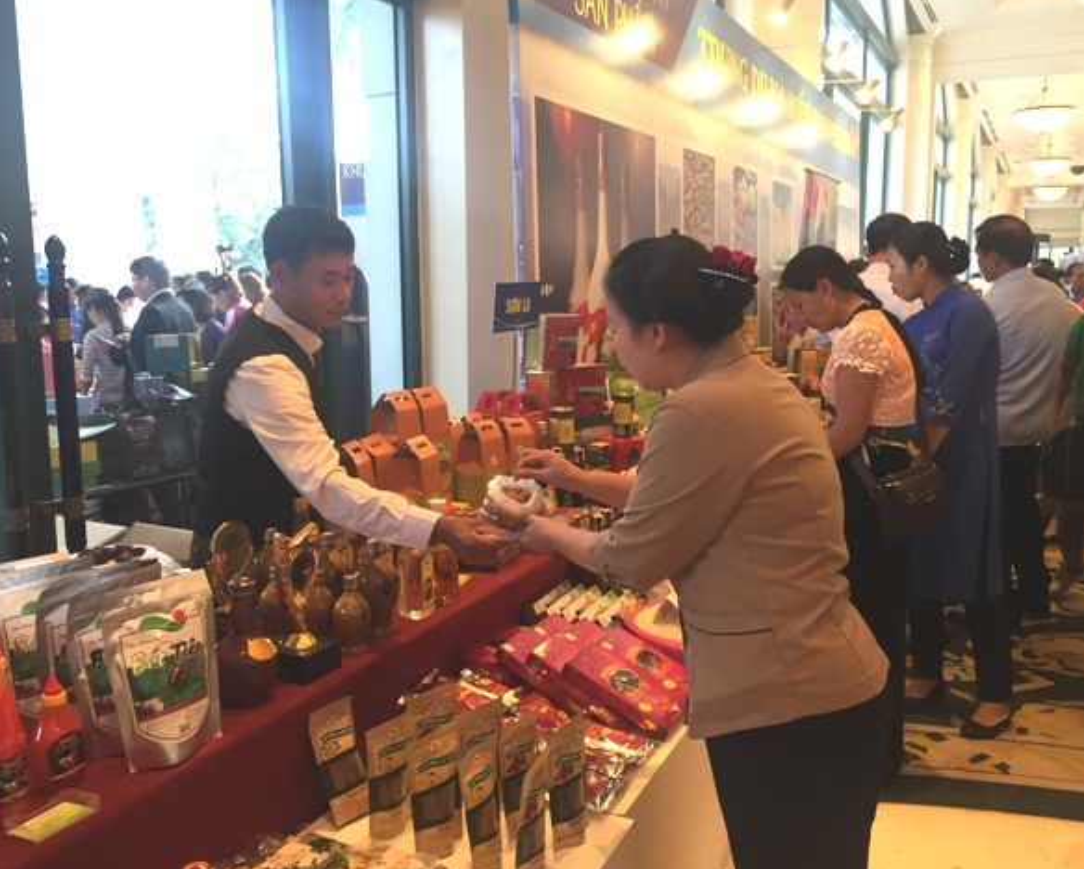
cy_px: 431
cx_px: 549
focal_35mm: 31
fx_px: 995
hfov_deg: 57.1
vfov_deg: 47.2
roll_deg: -0.9
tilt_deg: -8.2
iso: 64
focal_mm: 4.15
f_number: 2.2
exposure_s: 1/30
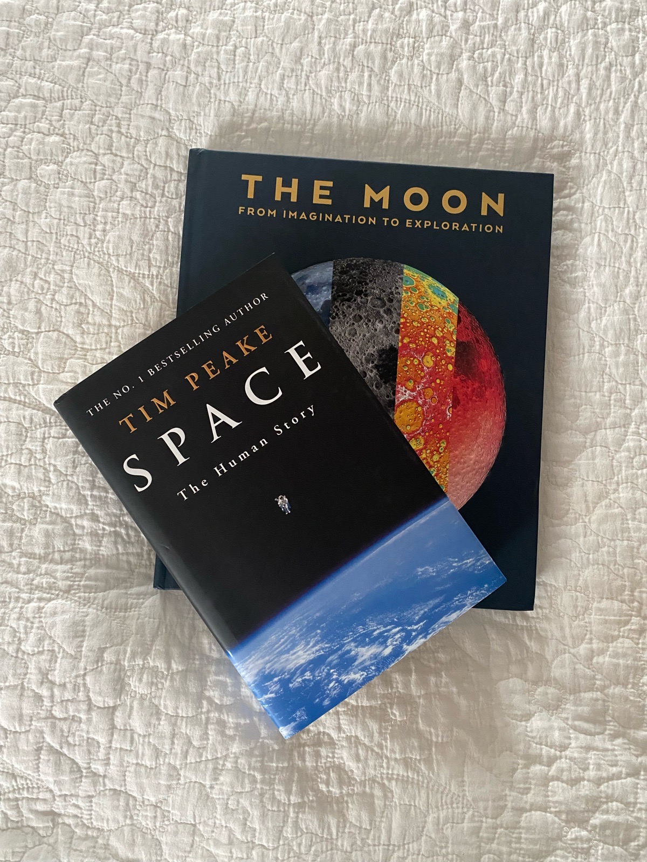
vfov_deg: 67.3
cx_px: 324
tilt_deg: -79.8
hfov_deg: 53.1
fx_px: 648
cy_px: 431
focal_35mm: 26
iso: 500
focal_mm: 4.25
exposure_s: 1/44
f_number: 1.8
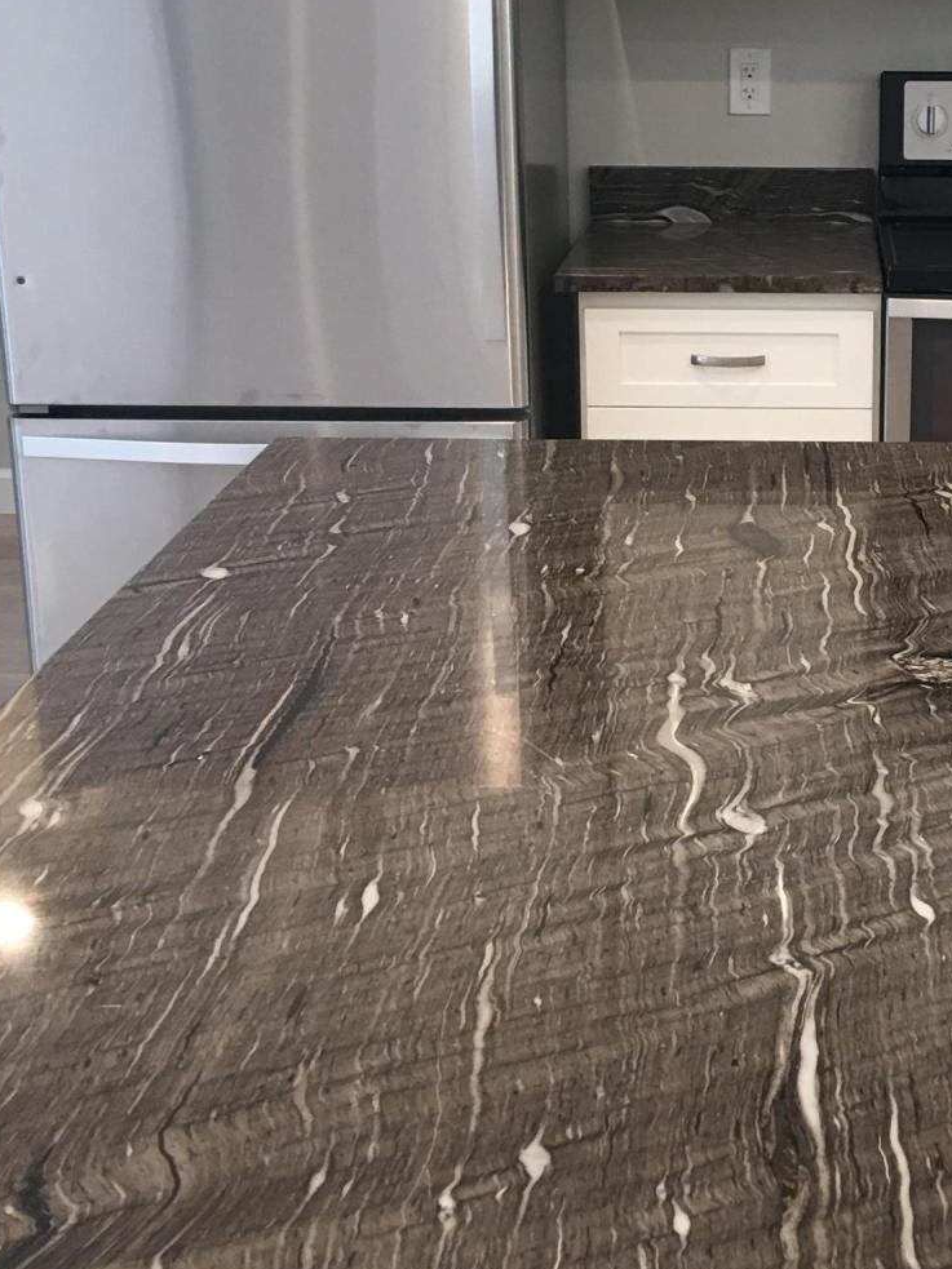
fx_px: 2164
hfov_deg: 24.3
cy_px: 555
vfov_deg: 32.7
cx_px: 811
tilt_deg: -14.0
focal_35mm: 59
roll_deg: -1.0
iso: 32
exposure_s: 1/15
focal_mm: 4.15
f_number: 2.2
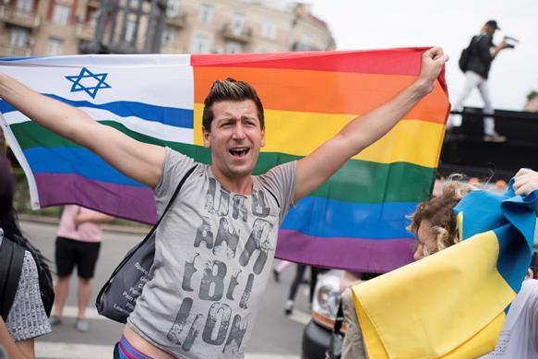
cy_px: 185
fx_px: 583
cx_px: 286
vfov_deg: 34.2
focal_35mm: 39
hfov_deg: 49.5
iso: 320
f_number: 2.2
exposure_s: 1/5000
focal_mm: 35
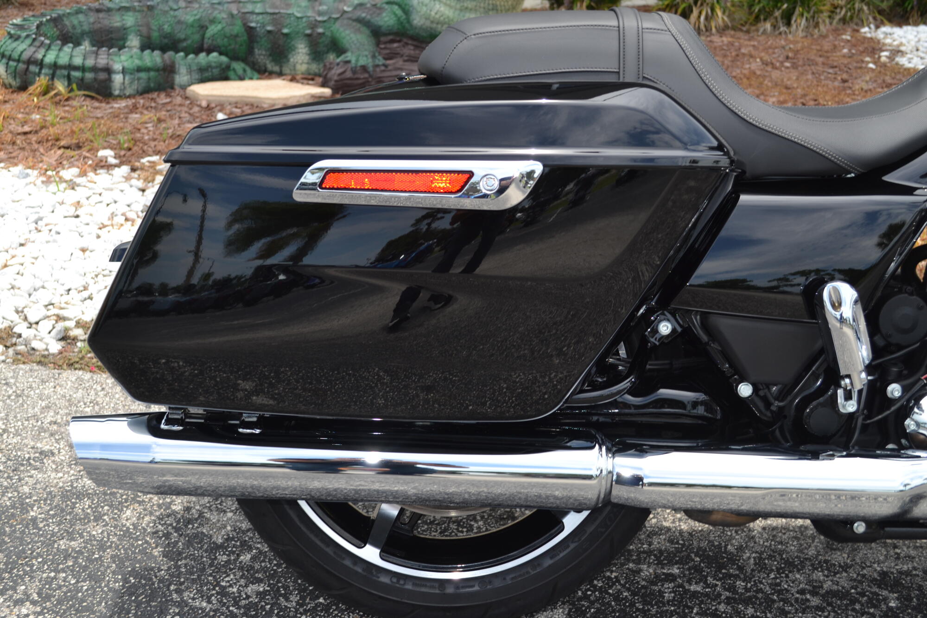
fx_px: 1236
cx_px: 464
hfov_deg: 41.1
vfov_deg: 28.1
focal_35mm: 48
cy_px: 309
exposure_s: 1/200
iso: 100
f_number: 6.3
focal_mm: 32
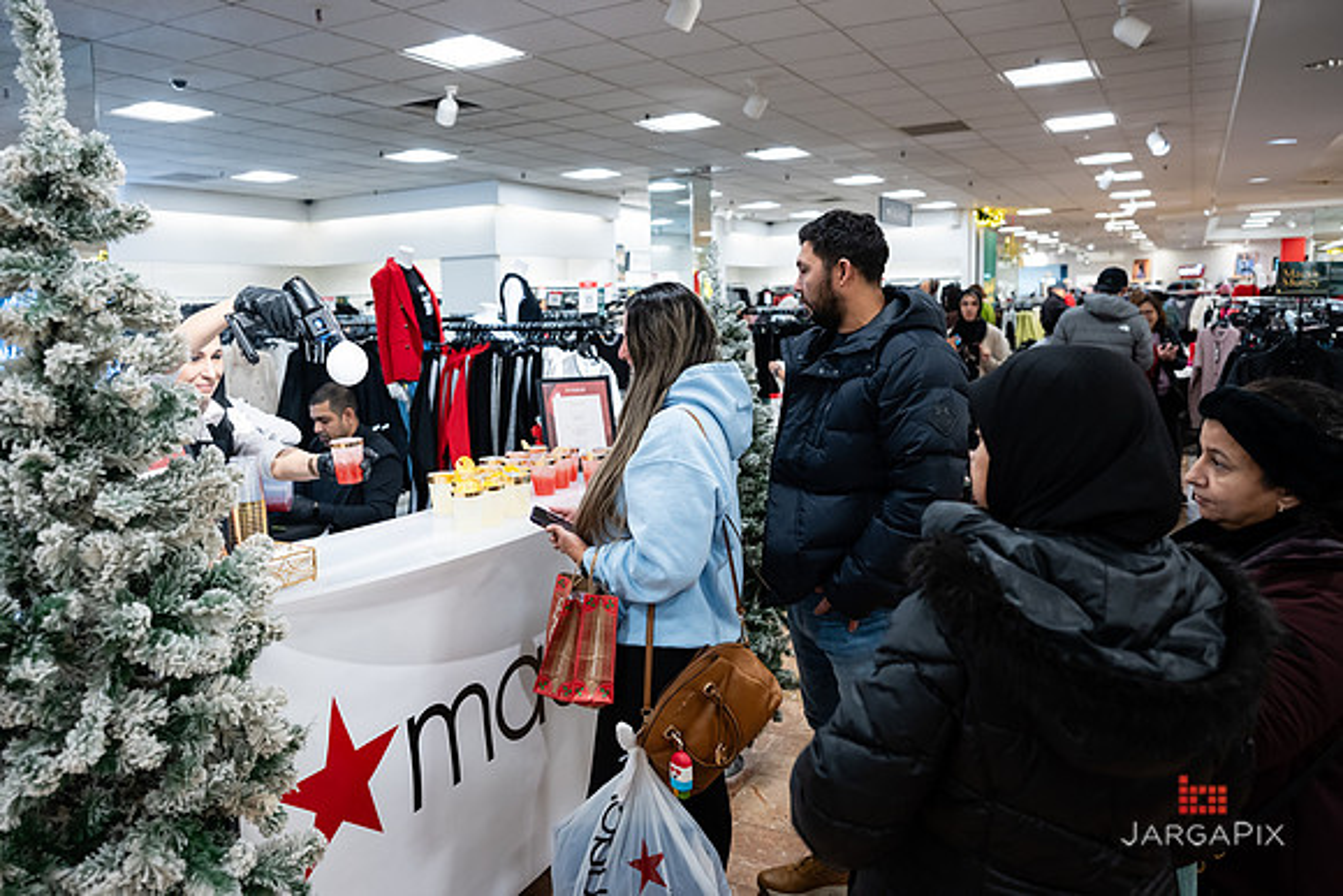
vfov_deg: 49.5
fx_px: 971
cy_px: 411
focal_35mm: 26
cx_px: 616
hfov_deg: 69.2
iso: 1000
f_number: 3.2
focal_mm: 24
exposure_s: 1/100
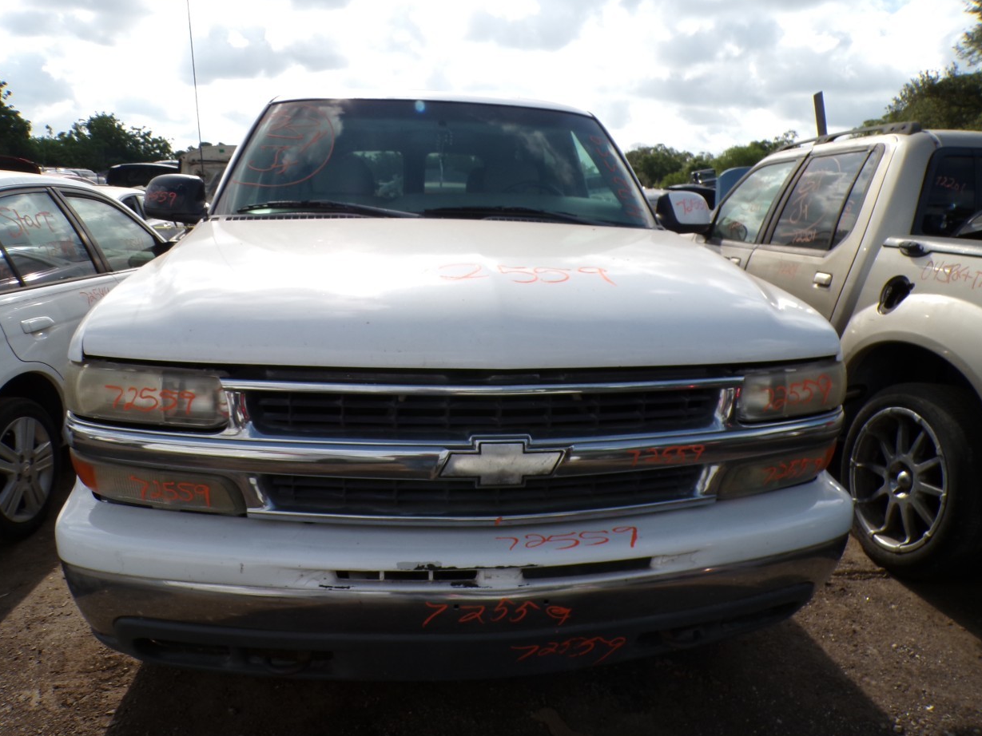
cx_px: 489
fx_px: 709
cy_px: 376
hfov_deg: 69.4
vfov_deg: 54.9
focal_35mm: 25
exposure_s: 1/680
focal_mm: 4.3
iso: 100
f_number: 4.4
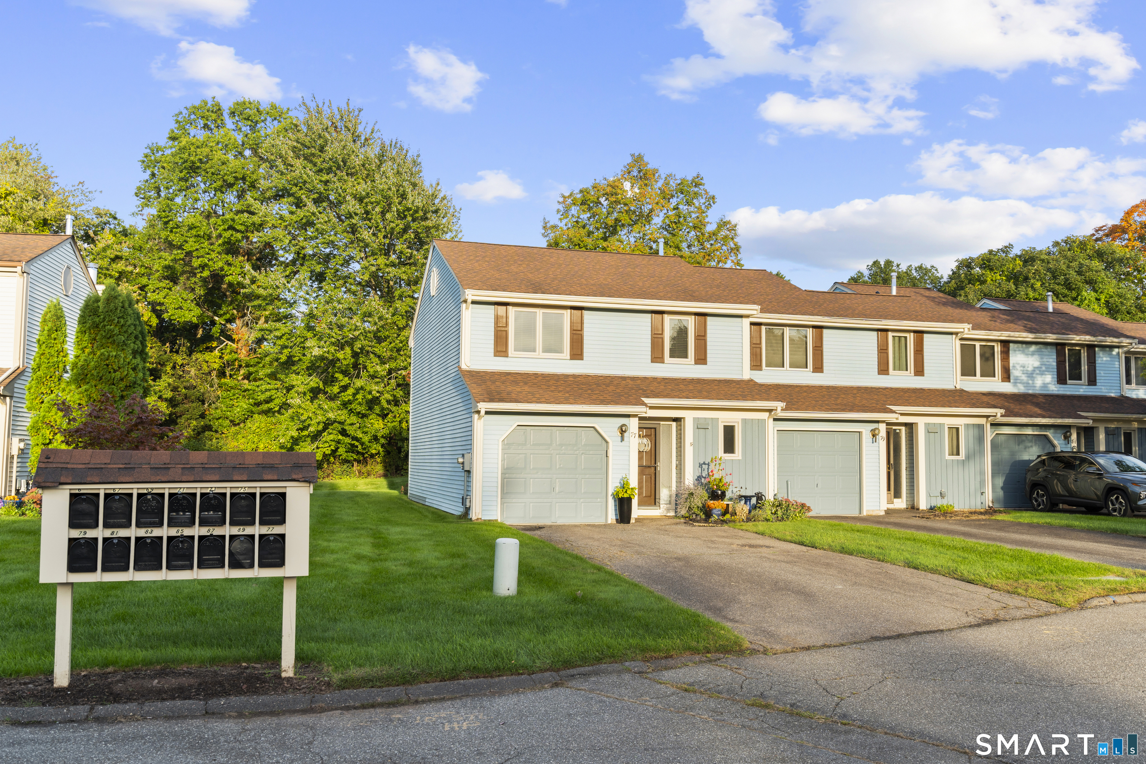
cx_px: 573
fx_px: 987
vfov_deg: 42.3
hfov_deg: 60.3
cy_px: 382
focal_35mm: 31
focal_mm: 31
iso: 200
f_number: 8
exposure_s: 1/40
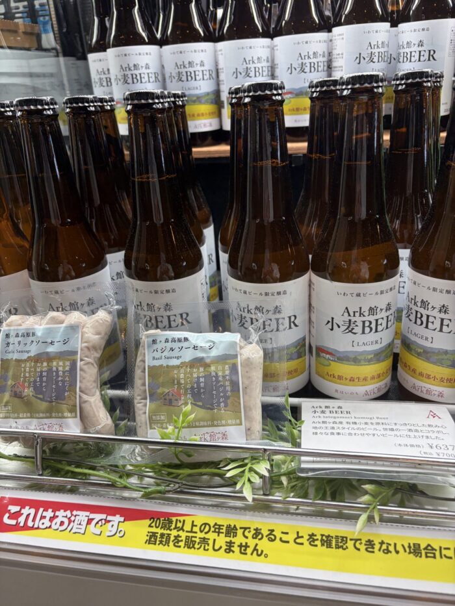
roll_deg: +3.7
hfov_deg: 53.1
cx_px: 228
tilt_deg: -26.0
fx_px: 456
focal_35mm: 26
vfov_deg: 67.3
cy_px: 303
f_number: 1.6
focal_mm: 5.96
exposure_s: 1/100
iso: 64
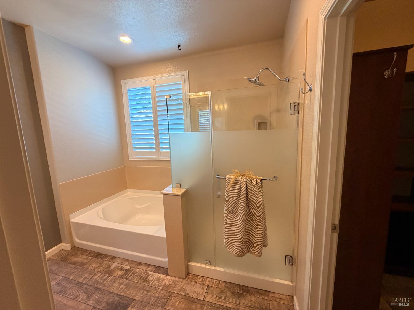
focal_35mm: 14
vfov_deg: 85.7
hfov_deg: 102.1
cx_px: 207
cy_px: 155
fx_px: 167
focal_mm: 2.22
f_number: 2.2
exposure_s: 1/120
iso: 250
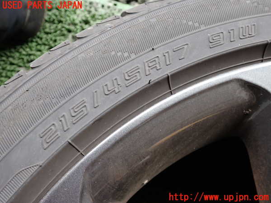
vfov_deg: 46.8
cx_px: 136
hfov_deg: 60.0
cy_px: 102
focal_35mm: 30
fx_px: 235
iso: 200
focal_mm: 5.4
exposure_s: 1/40
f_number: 2.3
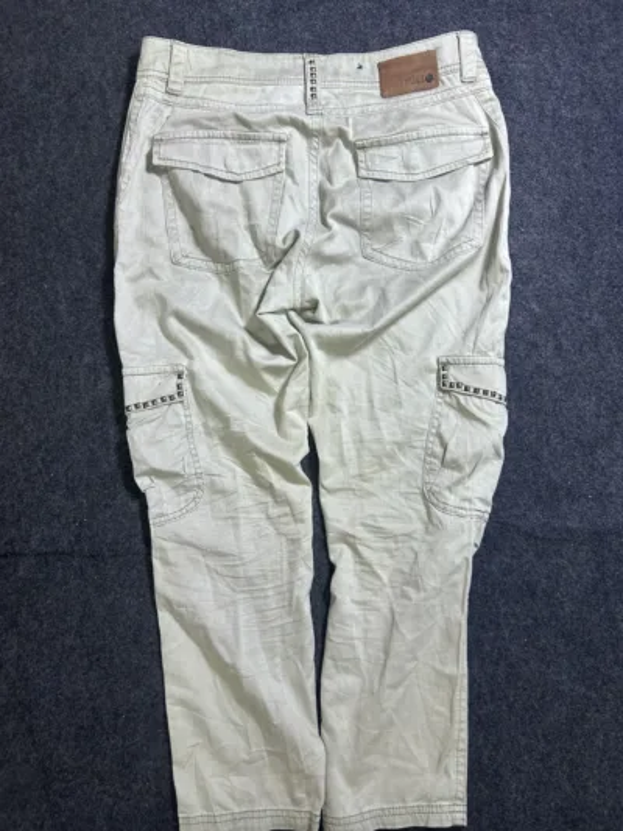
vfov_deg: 67.3
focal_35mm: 26
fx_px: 624
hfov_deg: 53.1
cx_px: 312
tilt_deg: -59.3
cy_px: 416
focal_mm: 5.7
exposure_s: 1/50
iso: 125
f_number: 1.5
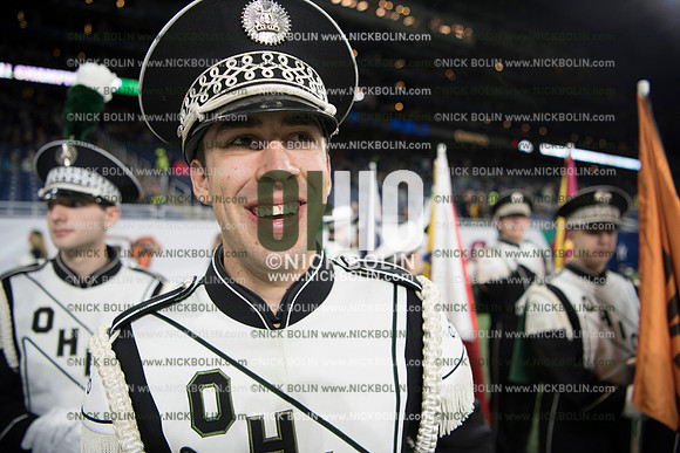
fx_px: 453
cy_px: 226
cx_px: 340
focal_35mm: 24
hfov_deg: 73.7
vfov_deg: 53.2
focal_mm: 24
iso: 1250
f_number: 2.8
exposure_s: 1/800
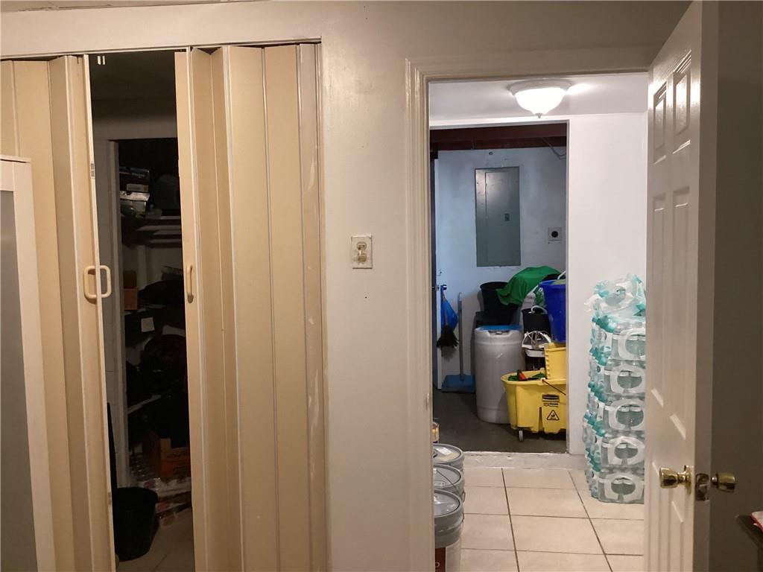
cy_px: 286
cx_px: 382
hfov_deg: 58.4
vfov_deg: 45.4
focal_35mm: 31
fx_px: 683
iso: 320
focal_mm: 3.3
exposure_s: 1/60
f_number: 2.4
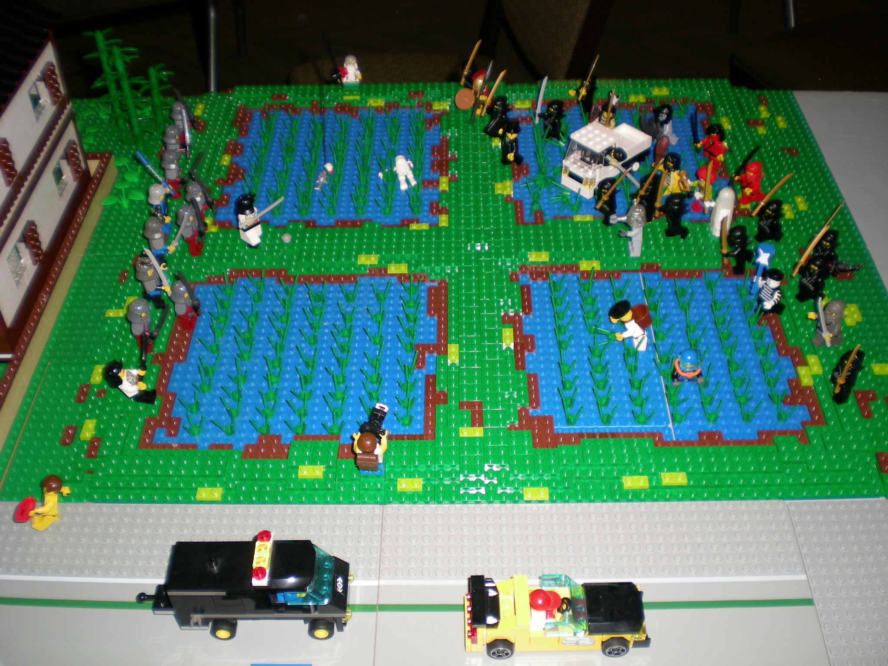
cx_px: 444
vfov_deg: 37.7
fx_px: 975
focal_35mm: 38
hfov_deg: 49.0
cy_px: 333
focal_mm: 6.3
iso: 50
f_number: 3.1
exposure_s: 1/60
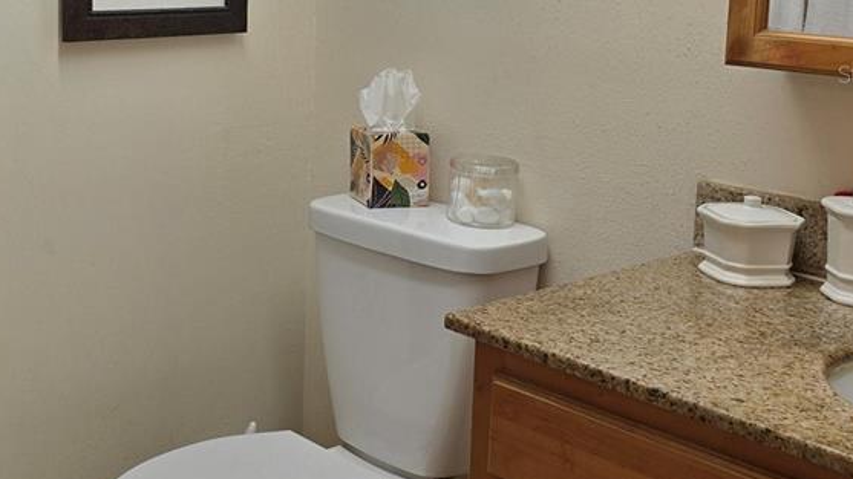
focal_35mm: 54
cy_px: 73
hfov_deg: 37.9
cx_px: 257
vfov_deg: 21.8
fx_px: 1221
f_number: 1.7
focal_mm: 6.3
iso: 64
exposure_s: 1/120
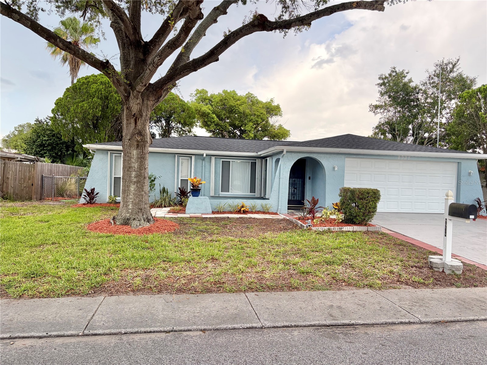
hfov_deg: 67.3
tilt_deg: -0.9
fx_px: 366
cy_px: 182
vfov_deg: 53.1
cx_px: 244
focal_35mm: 26
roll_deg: +1.1
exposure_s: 1/739
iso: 64
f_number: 1.6
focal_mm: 5.96
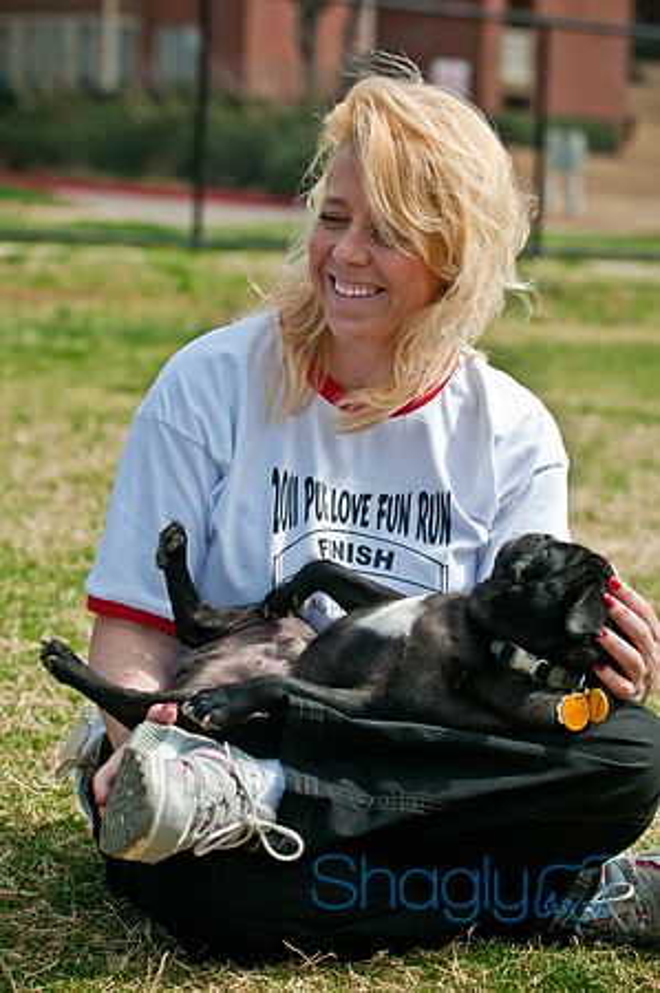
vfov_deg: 17.1
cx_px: 330
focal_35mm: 120
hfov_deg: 11.4
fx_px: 3307
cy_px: 496
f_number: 5
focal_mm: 80
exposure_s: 1/800
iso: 200
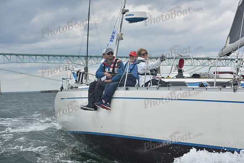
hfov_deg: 20.4
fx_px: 678
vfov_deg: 13.7
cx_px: 122
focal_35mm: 100
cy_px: 82
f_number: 6.3
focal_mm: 100
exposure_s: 1/1000
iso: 250
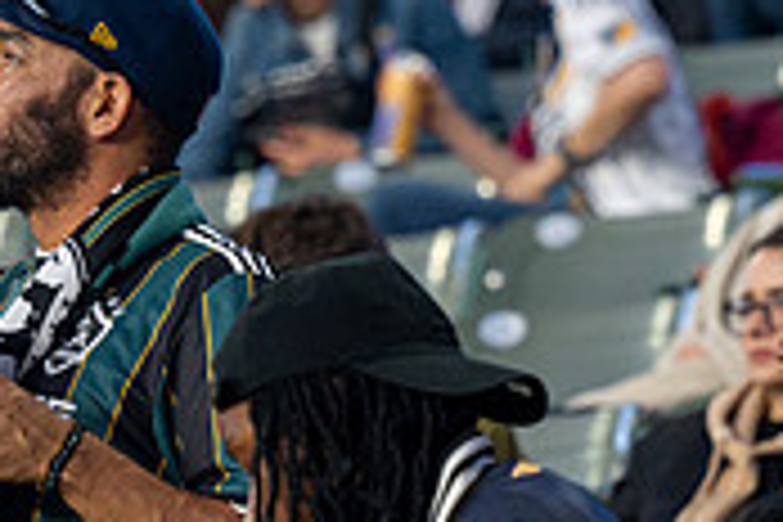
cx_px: 90
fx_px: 9787
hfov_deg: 4.6
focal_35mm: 450
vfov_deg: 3.1
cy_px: 274
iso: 2500
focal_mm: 135
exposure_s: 1/320
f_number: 3.5
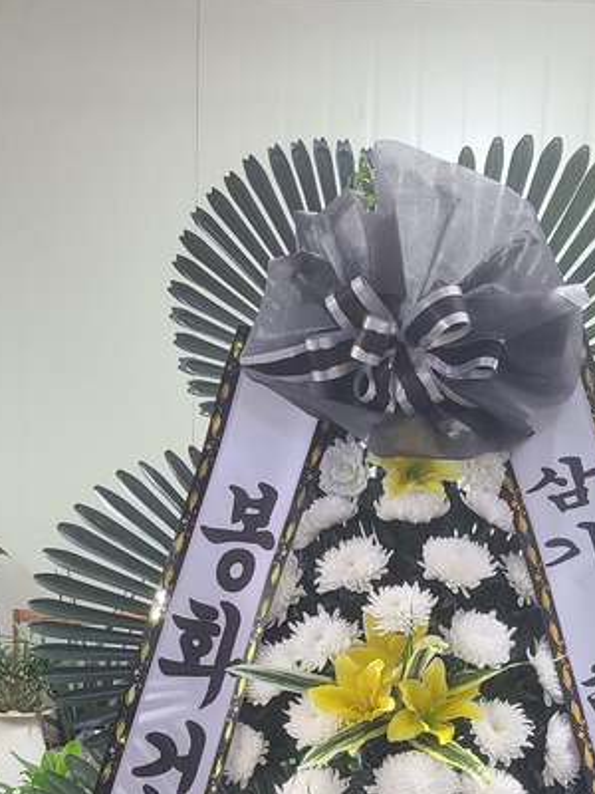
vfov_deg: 34.2
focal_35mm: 52
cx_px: 327
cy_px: 754
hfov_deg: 28.0
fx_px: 1192
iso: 160
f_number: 1.8
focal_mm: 5.4
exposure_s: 1/60
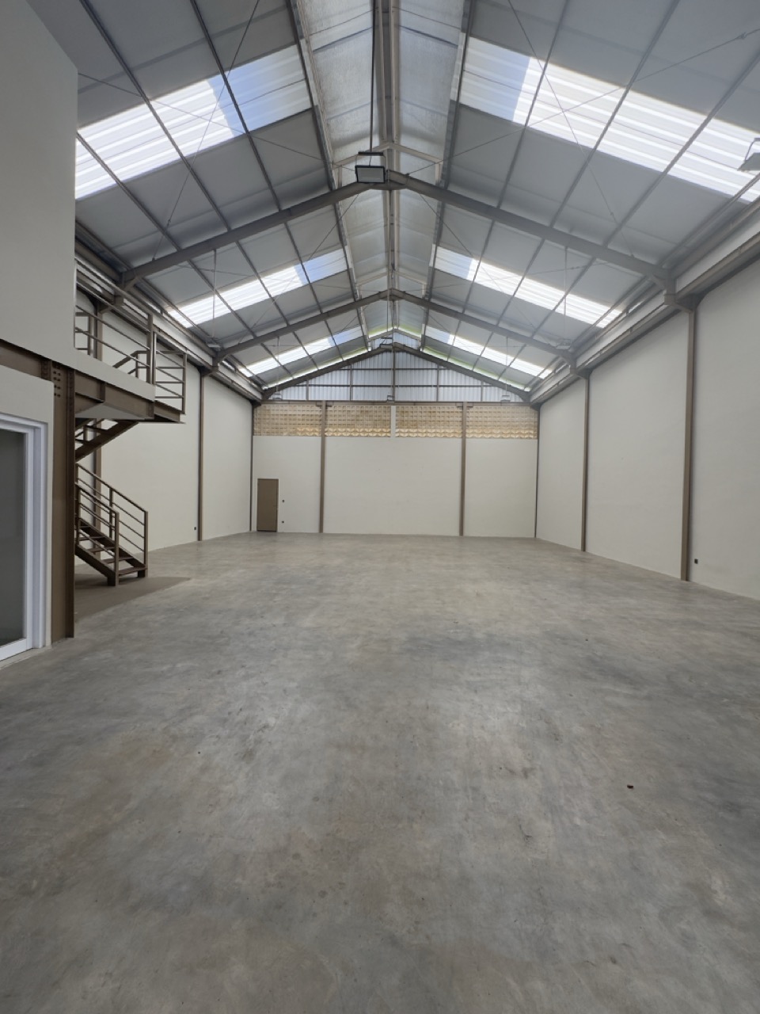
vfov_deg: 102.1
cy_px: 507
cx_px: 380
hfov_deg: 85.7
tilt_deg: -0.2
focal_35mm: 14
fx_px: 410
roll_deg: -1.4
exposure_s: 1/114
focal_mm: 2.22
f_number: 2.2
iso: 40
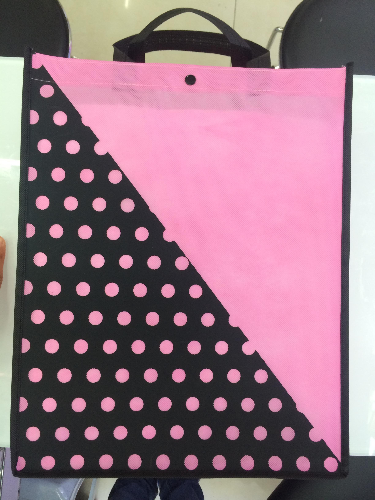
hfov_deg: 46.8
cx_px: 188
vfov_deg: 60.0
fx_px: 433
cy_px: 250
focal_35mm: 30
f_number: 2.2
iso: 160
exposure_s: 1/33
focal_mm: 4.12
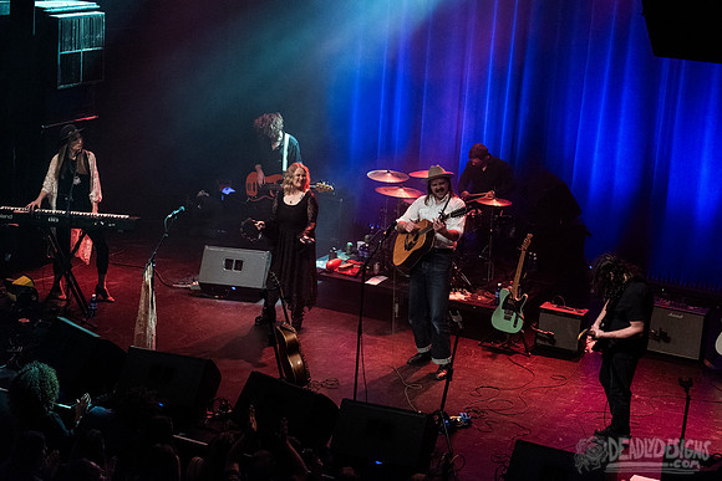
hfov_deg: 30.6
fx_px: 1318
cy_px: 199
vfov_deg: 20.7
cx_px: 424
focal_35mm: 66
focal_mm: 56
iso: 2500
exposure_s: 1/200
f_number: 3.2
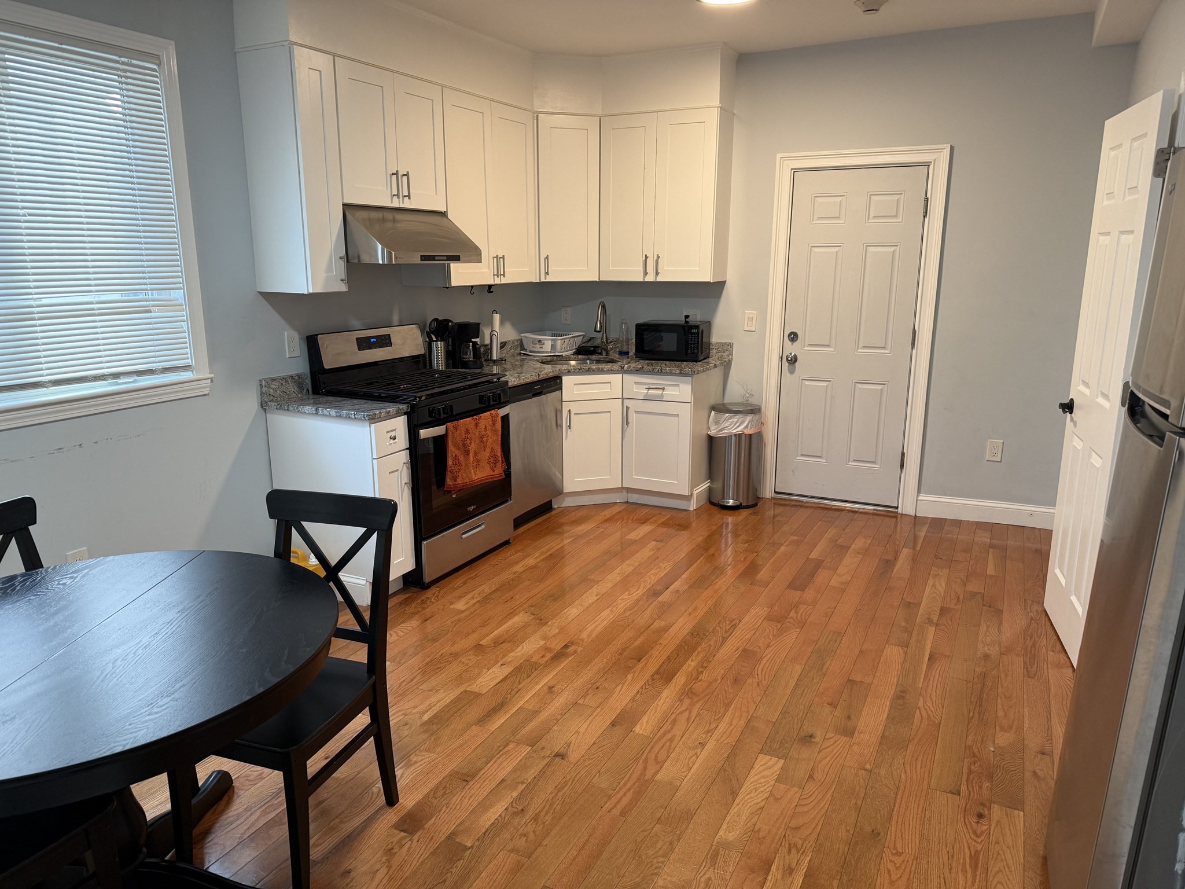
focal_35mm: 24
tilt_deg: -13.6
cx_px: 592
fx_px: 822
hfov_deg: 71.6
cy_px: 444
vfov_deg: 56.8
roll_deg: +0.6
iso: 160
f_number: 1.78
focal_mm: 6.76
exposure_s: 1/60
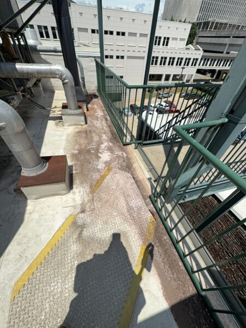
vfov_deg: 102.1
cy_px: 164
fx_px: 133
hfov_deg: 85.7
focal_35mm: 14
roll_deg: -3.1
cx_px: 123
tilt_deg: -44.0
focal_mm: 2.22
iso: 16
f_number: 2.2
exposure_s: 1/1255
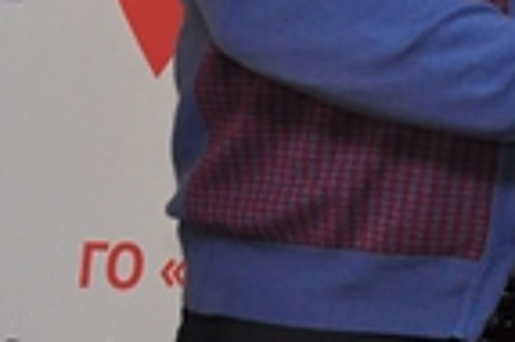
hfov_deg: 4.3
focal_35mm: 471
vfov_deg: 2.9
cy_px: -351
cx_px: 879
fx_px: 6731
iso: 800
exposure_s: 1/60
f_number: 8
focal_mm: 75
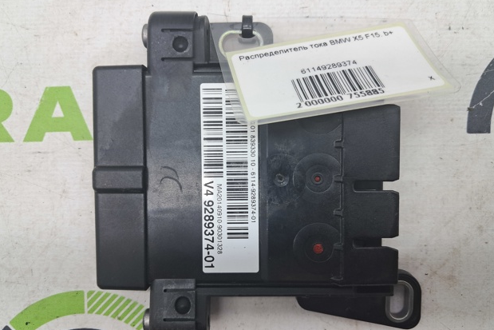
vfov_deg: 45.0
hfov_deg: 63.6
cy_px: 175
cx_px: 248
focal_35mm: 29
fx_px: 398
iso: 50
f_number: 1.8
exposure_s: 1/50
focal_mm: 4
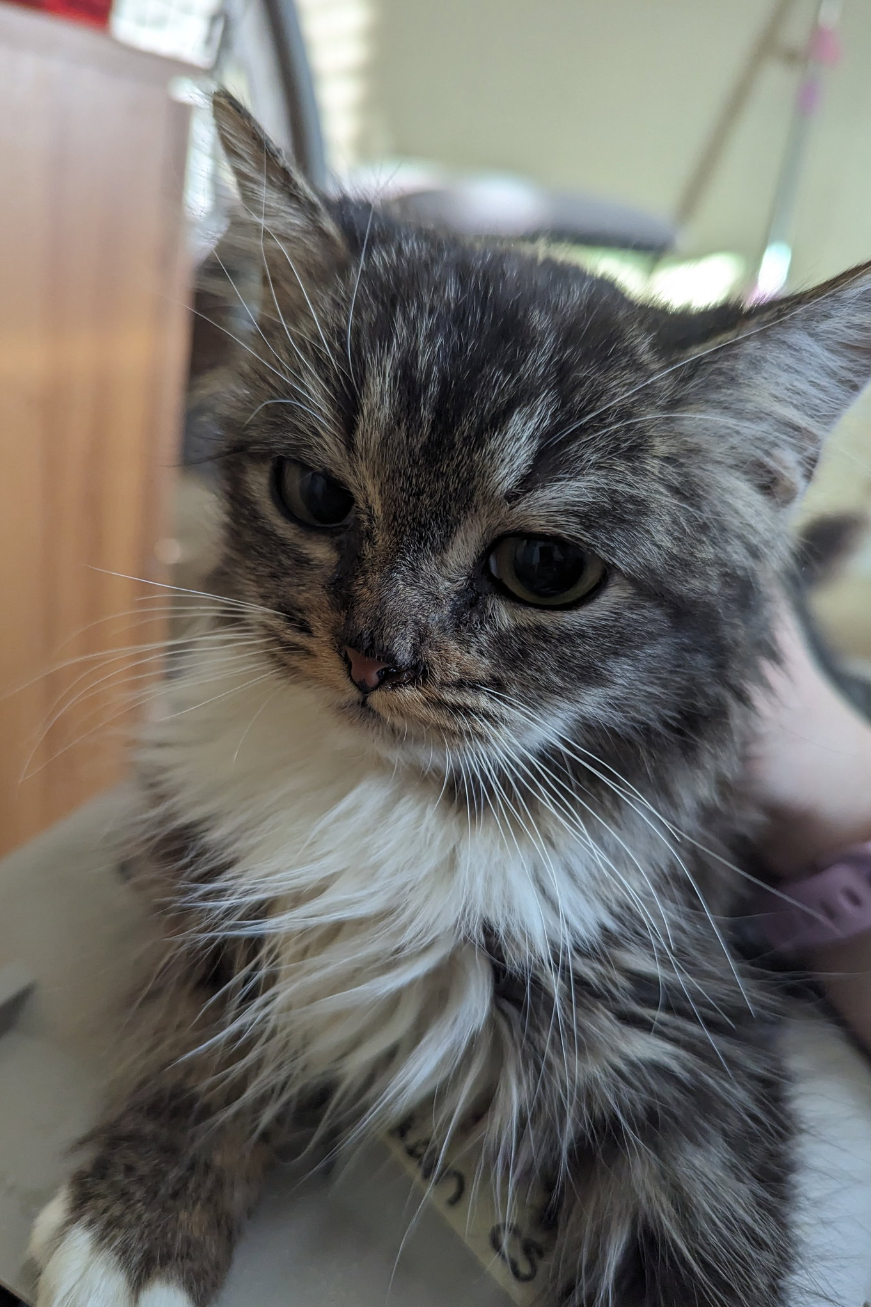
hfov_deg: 49.6
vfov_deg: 69.4
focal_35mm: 26
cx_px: 436
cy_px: 662
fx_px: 944
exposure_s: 1/282
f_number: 1.85
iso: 646
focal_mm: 6.81
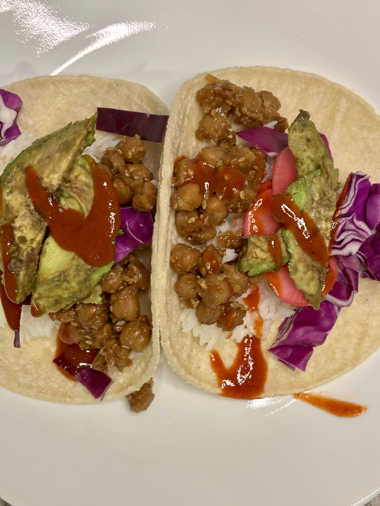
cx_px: 190
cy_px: 253
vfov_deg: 36.8
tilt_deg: -83.1
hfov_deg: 28.0
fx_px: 761
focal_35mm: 52
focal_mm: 5.96
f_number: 1.6
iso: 200
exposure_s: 1/40
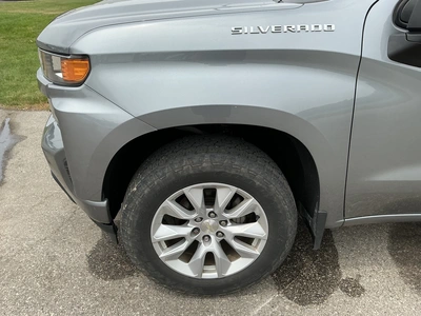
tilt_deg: -24.3
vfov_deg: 49.7
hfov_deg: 63.4
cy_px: 158
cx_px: 210
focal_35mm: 28
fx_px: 341
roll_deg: -2.8
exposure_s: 1/978
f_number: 1.8
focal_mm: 3
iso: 25
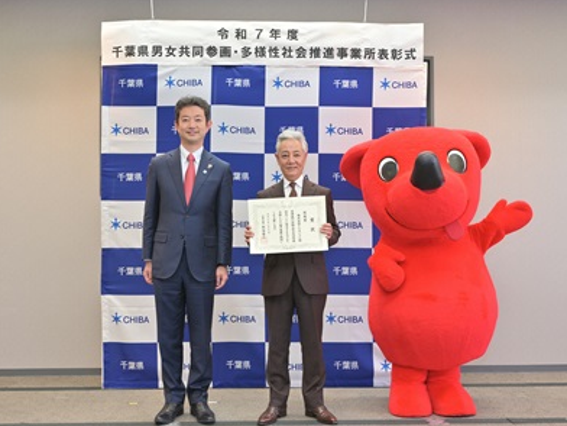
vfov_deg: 36.0
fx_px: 655
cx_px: 291
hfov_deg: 46.8
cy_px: 223
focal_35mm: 40
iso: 800
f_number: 4.5
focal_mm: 34
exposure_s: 1/80
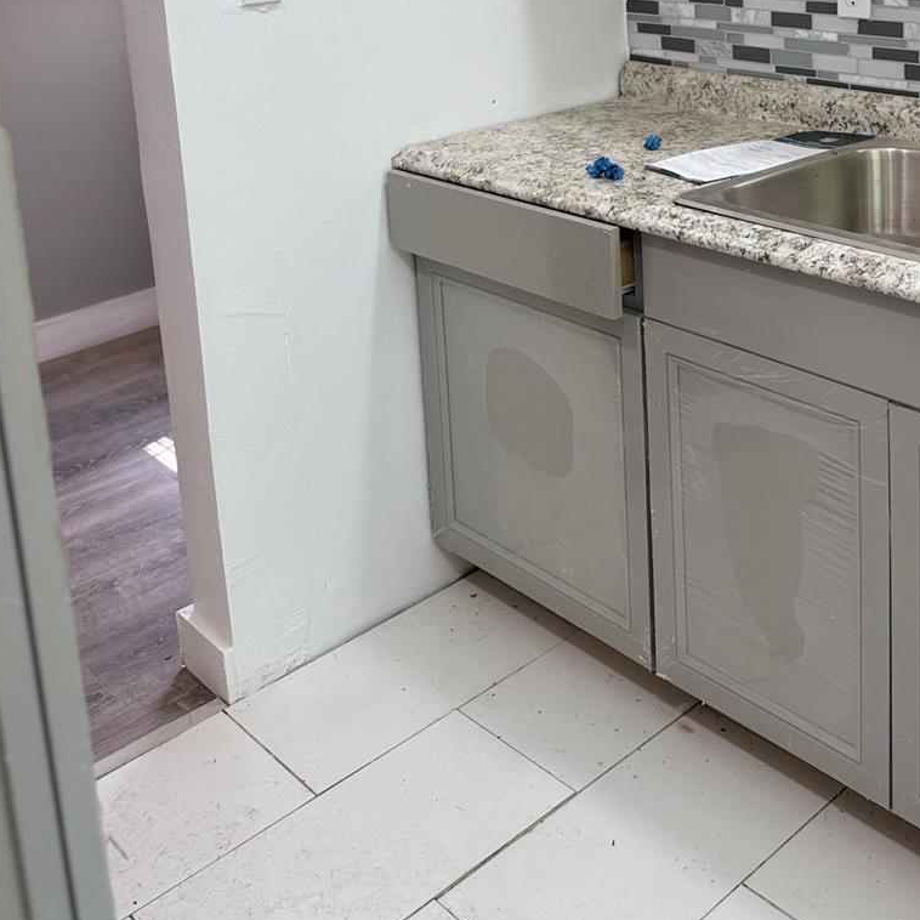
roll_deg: +3.1
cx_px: 566
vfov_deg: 36.7
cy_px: 92
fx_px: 1293
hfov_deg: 39.0
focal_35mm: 43
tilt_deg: -11.1
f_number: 1.78
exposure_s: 1/120
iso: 80
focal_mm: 6.76
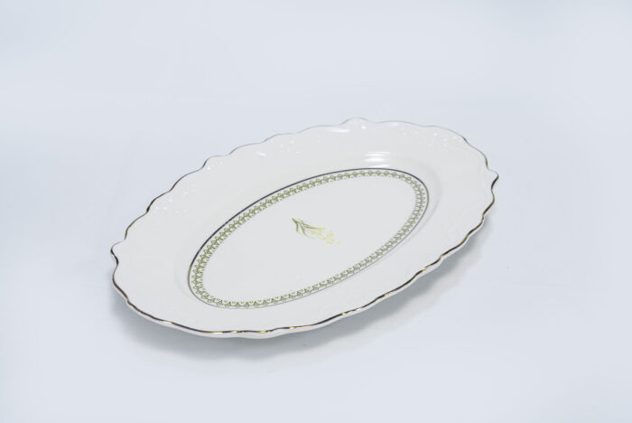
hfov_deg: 28.8
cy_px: 212
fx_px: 1230
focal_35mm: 70
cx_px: 316
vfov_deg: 19.5
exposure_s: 1/160
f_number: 14
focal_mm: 70
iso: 6400
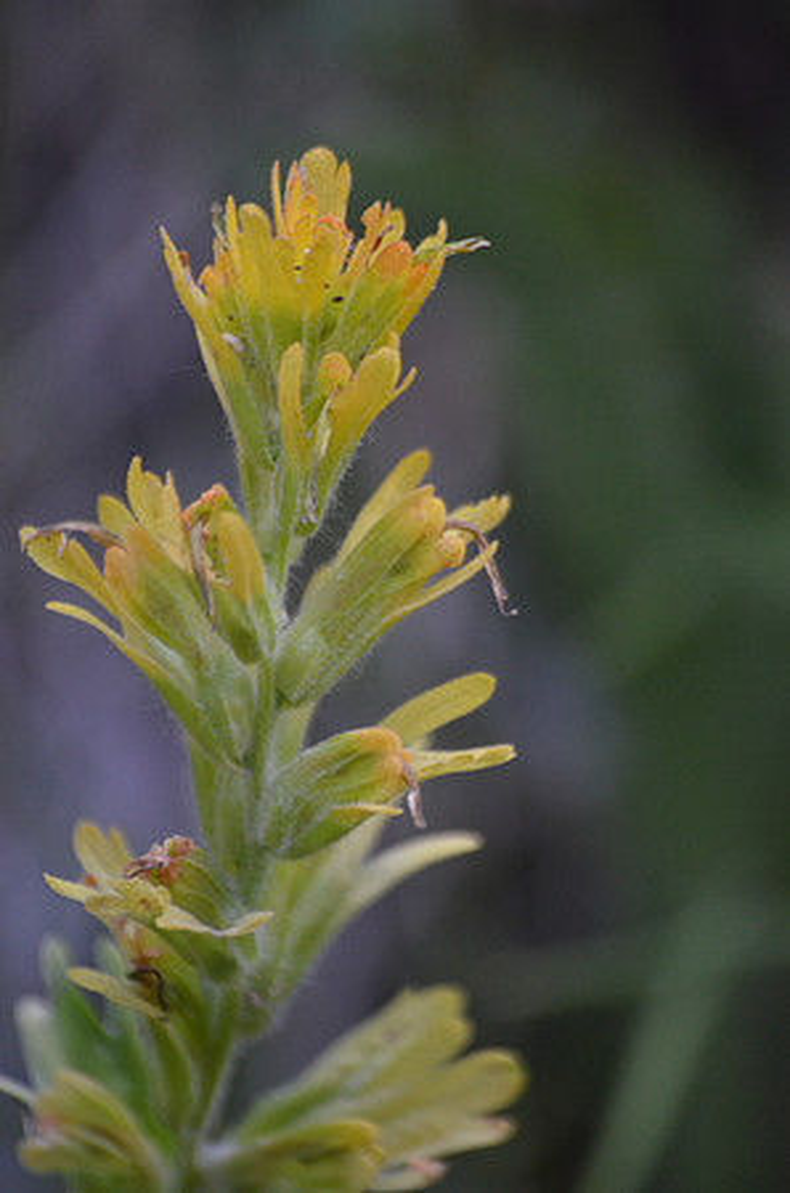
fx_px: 14880
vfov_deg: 4.6
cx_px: 395
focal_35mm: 450
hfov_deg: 3.0
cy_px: 596
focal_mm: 300
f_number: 5.6
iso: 1600
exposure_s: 1/250
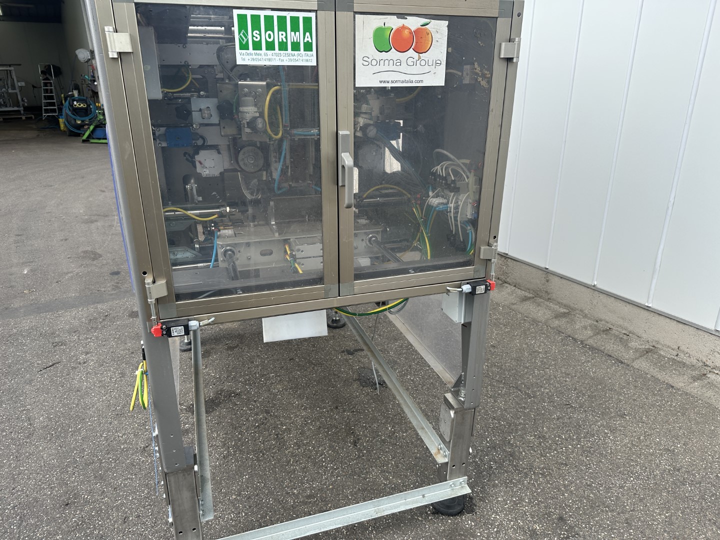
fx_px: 499
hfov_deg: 71.6
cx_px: 360
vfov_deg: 56.8
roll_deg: +0.2
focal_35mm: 24
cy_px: 270
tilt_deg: -20.4
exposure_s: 1/1433
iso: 80
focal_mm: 6.86
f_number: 1.78
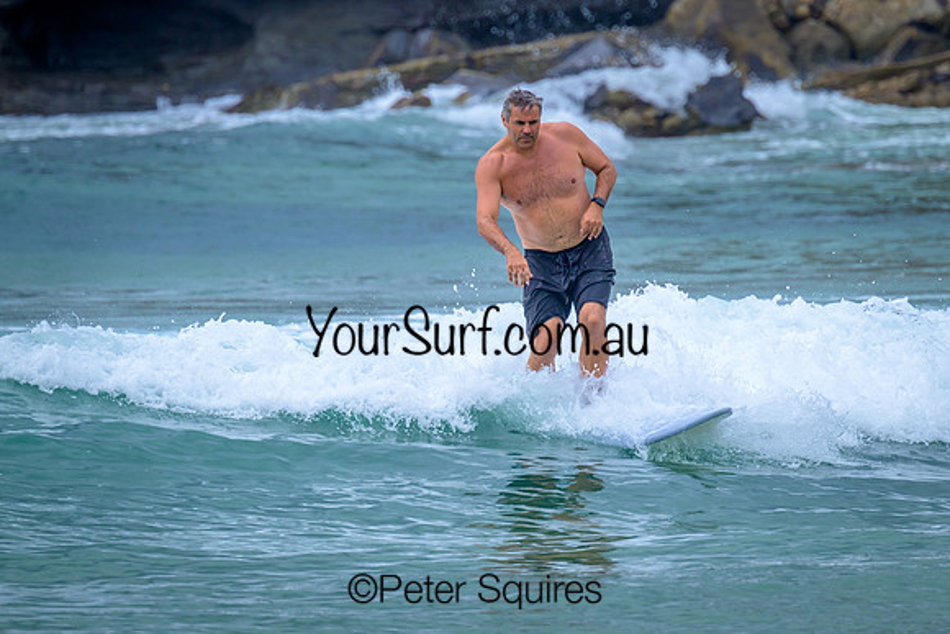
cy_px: 259
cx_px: 516
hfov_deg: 3.1
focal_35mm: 662
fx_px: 17483
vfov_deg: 2.1
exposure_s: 1/2000
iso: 900
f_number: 8
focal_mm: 560
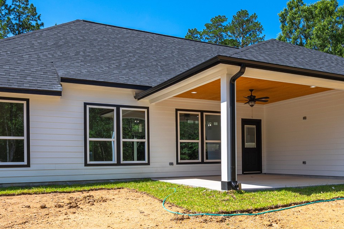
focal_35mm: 38
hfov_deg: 50.0
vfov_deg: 34.5
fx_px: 363
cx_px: 224
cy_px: 162
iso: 125
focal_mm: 17
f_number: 11
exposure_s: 1/200
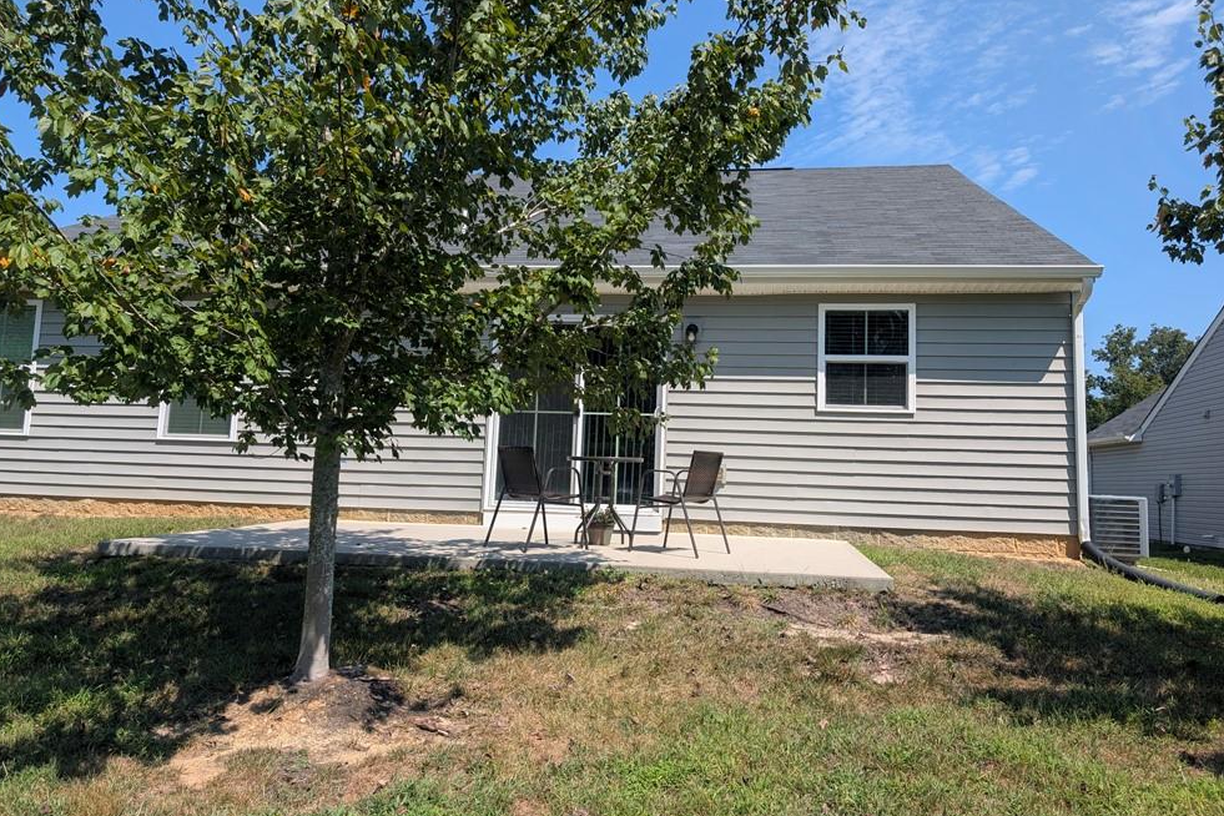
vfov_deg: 49.5
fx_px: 884
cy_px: 374
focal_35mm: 26
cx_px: 626
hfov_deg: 69.4
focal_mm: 6.9
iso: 20
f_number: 1.68
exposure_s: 1/1073
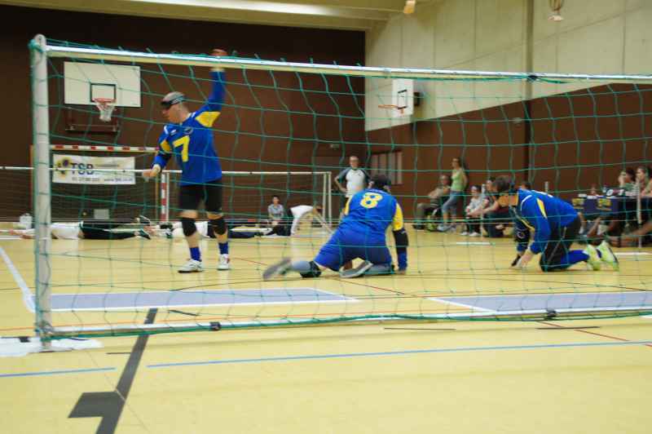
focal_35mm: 52
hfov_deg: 37.9
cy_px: 217
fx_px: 950
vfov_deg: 25.7
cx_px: 326
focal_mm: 35
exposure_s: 1/40
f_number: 4.5
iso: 1600
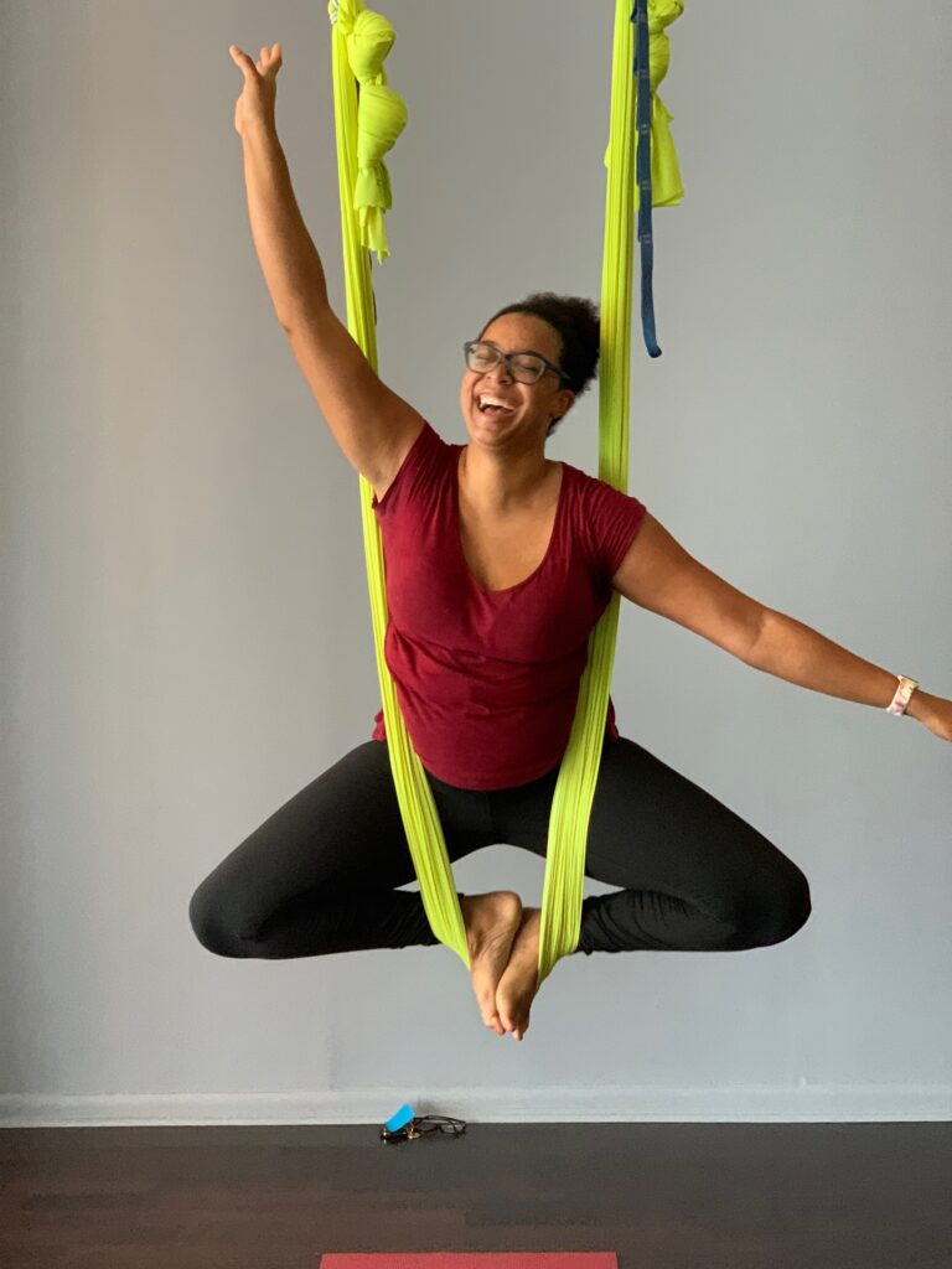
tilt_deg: -2.4
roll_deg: +0.2
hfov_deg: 28.0
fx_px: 1907
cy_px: 634
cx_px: 476
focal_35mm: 52
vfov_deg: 36.8
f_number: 2.4
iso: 500
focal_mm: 6
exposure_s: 1/40
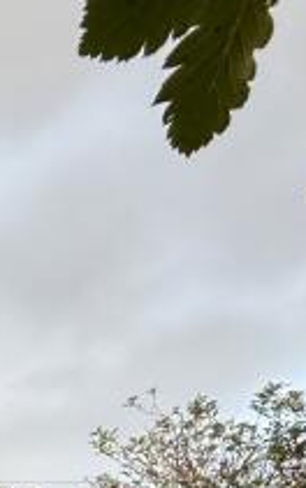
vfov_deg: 22.9
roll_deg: +1.0
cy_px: 740
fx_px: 960
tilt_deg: +3.8
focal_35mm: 72
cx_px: -450
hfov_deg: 13.1
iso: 64
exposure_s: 1/275
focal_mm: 2.22
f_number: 2.2
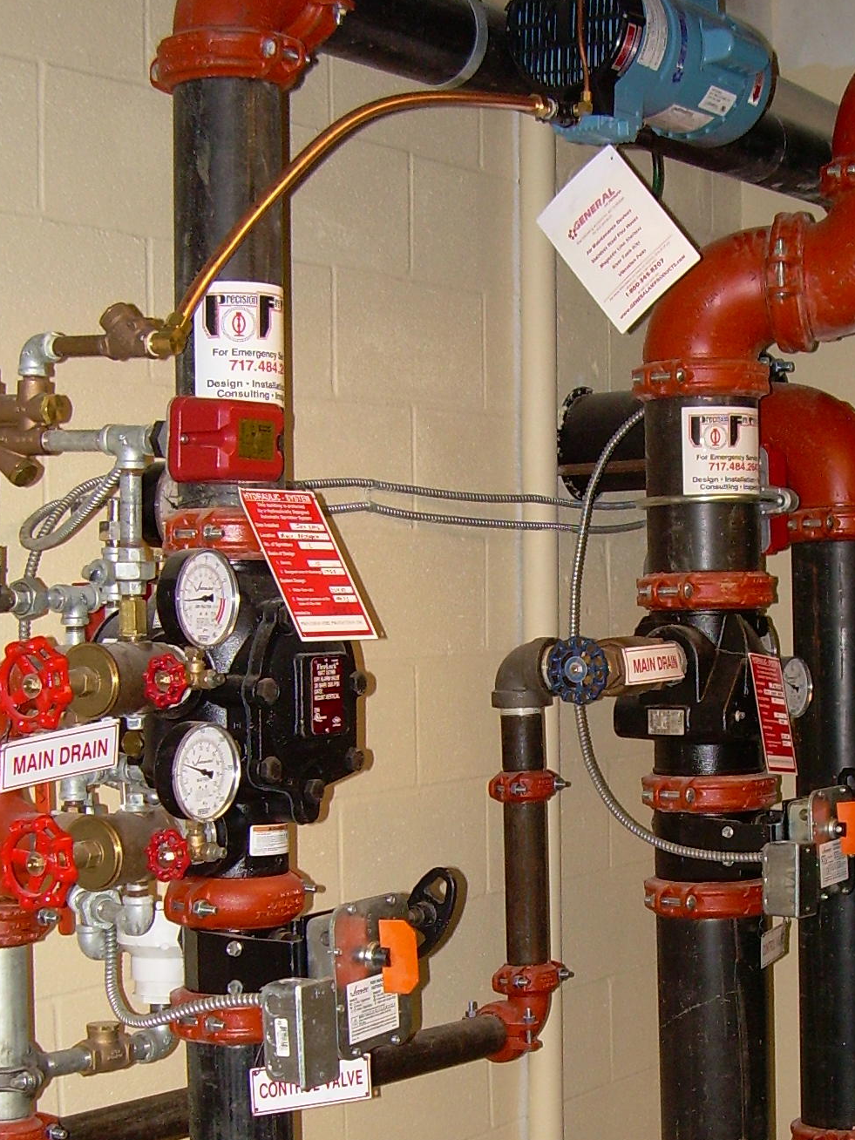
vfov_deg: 29.0
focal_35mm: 66
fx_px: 2174
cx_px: 535
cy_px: 846
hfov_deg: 22.2
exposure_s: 1/60
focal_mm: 6.3
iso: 130
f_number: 2.8
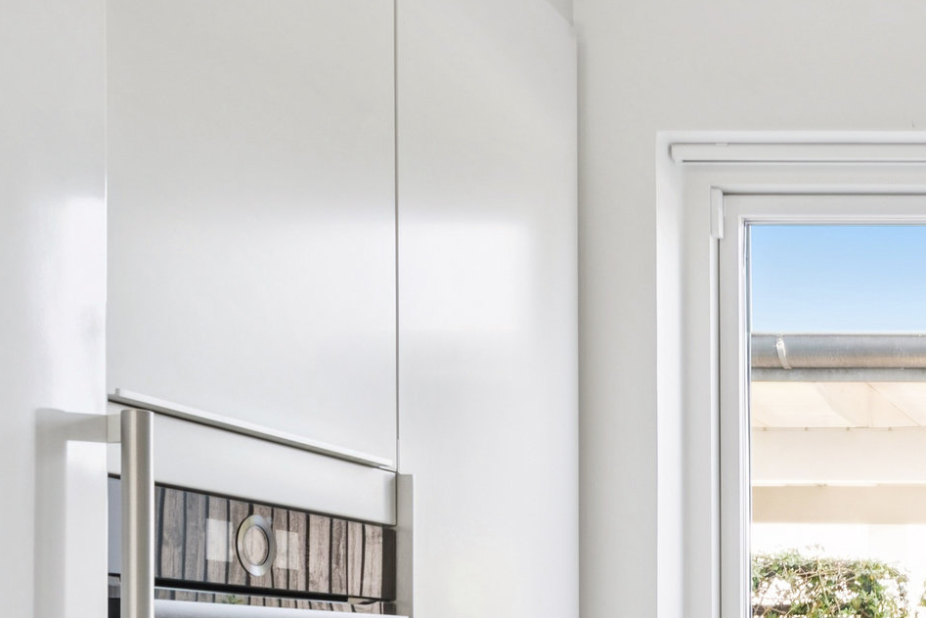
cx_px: 1189
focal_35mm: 57
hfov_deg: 28.9
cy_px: 691
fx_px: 1467
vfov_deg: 22.4
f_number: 10
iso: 200
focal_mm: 18
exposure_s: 1/10
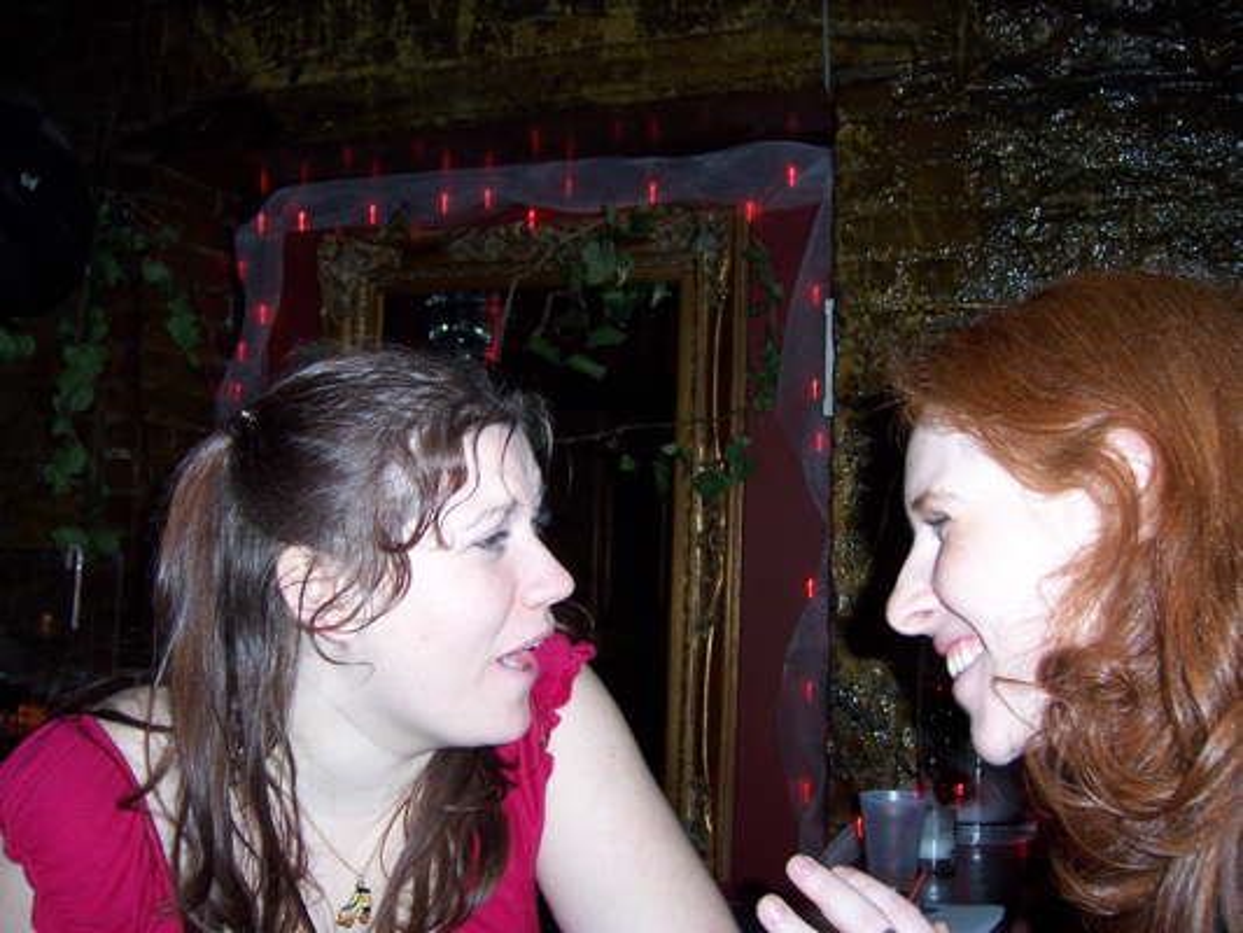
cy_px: 466
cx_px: 622
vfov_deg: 39.7
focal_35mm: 36
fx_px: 1293
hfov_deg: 51.3
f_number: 2.8
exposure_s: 1/60
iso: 125
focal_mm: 6.2
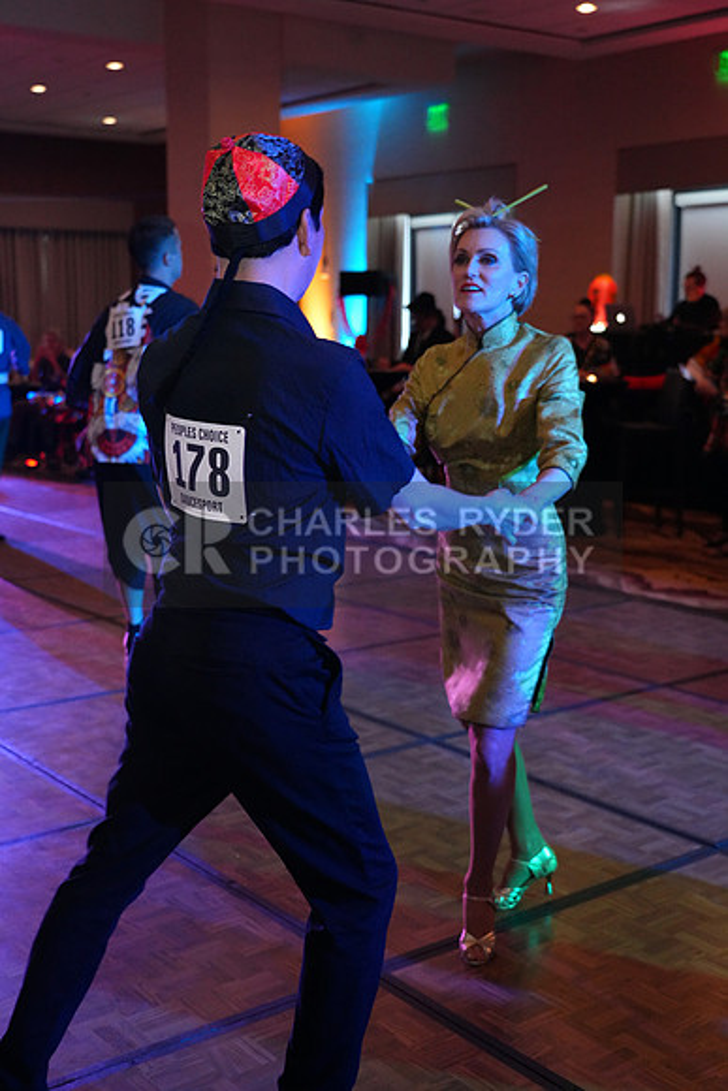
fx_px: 1303
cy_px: 546
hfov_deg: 31.2
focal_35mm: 43
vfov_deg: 45.4
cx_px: 364
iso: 6400
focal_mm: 43
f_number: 4
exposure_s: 1/200
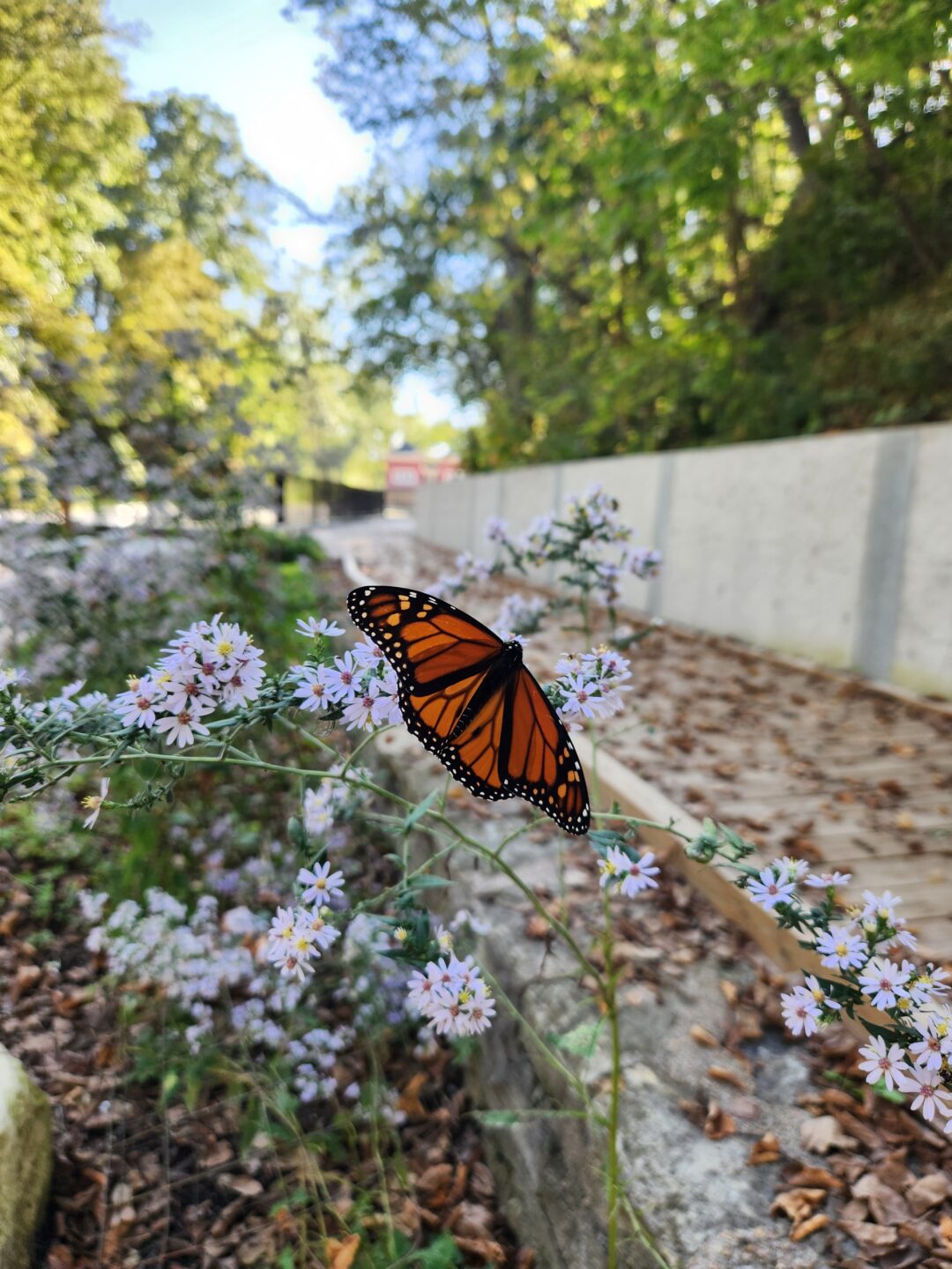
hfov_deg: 58.9
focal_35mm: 23
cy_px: 634
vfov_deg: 73.9
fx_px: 843
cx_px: 476
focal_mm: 5.4
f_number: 1.8
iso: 64
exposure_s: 1/180
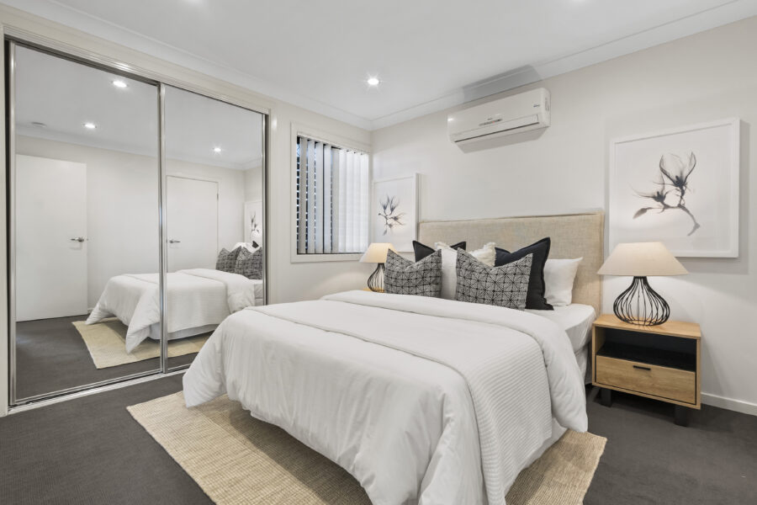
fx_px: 336
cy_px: 252
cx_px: 378
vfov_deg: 73.7
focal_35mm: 16
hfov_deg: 96.7
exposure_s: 1/5
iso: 800
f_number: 7.1
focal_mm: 16
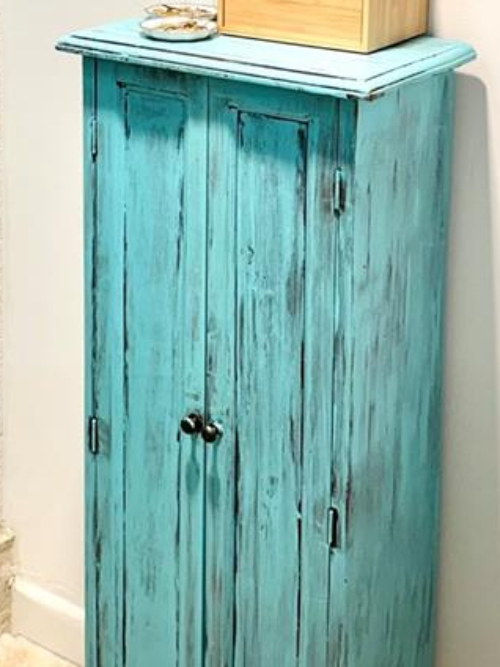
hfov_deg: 21.5
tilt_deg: -10.4
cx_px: 157
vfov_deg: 27.2
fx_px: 1310
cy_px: 25
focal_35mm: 68
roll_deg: +0.5
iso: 64
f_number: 1.78
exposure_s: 1/168
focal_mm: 6.76
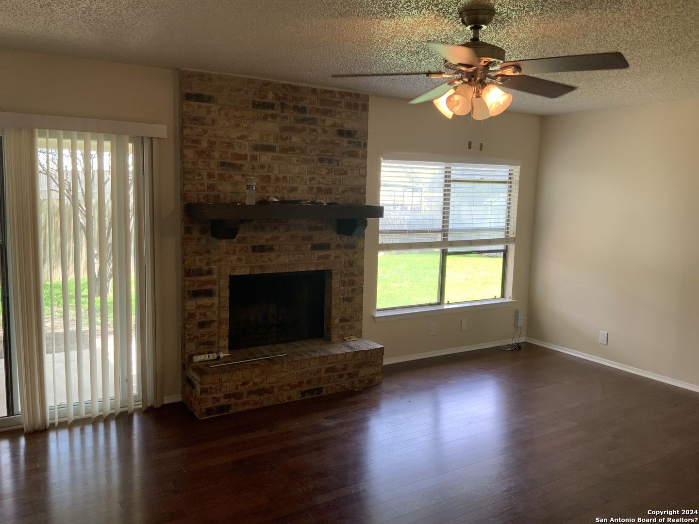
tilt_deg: -7.0
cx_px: 350
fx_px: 586
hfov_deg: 61.7
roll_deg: -1.0
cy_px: 262
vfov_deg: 48.2
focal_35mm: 29
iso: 64
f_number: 1.8
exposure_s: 1/120
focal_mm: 3
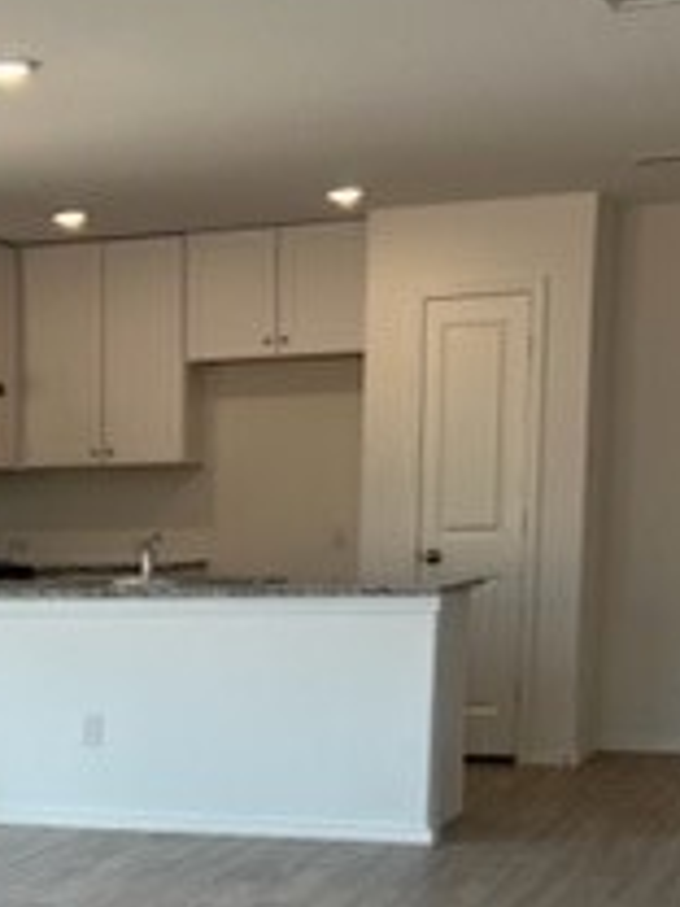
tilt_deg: -10.7
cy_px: 911
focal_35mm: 80
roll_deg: +1.9
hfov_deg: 17.8
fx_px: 2095
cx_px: -61
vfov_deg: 23.4
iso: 50
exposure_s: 1/240
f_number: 1.5
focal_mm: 5.7
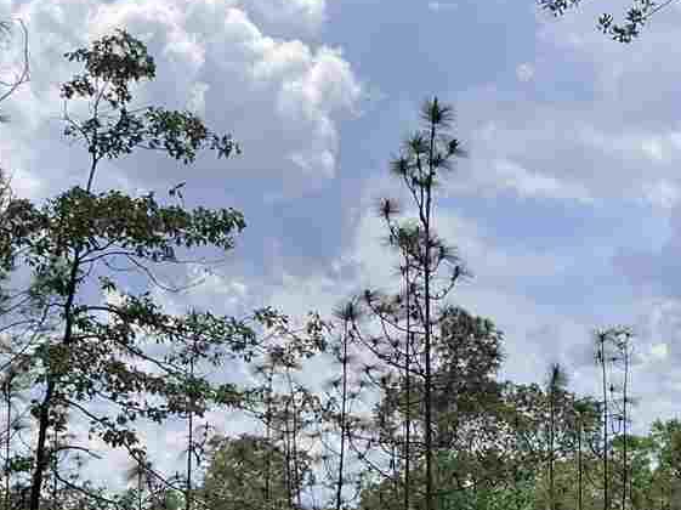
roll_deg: +0.5
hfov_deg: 20.7
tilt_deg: +9.9
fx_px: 1868
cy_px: 217
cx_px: 361
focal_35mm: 95
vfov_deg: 15.5
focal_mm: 5.7
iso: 50
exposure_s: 1/9434
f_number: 1.5
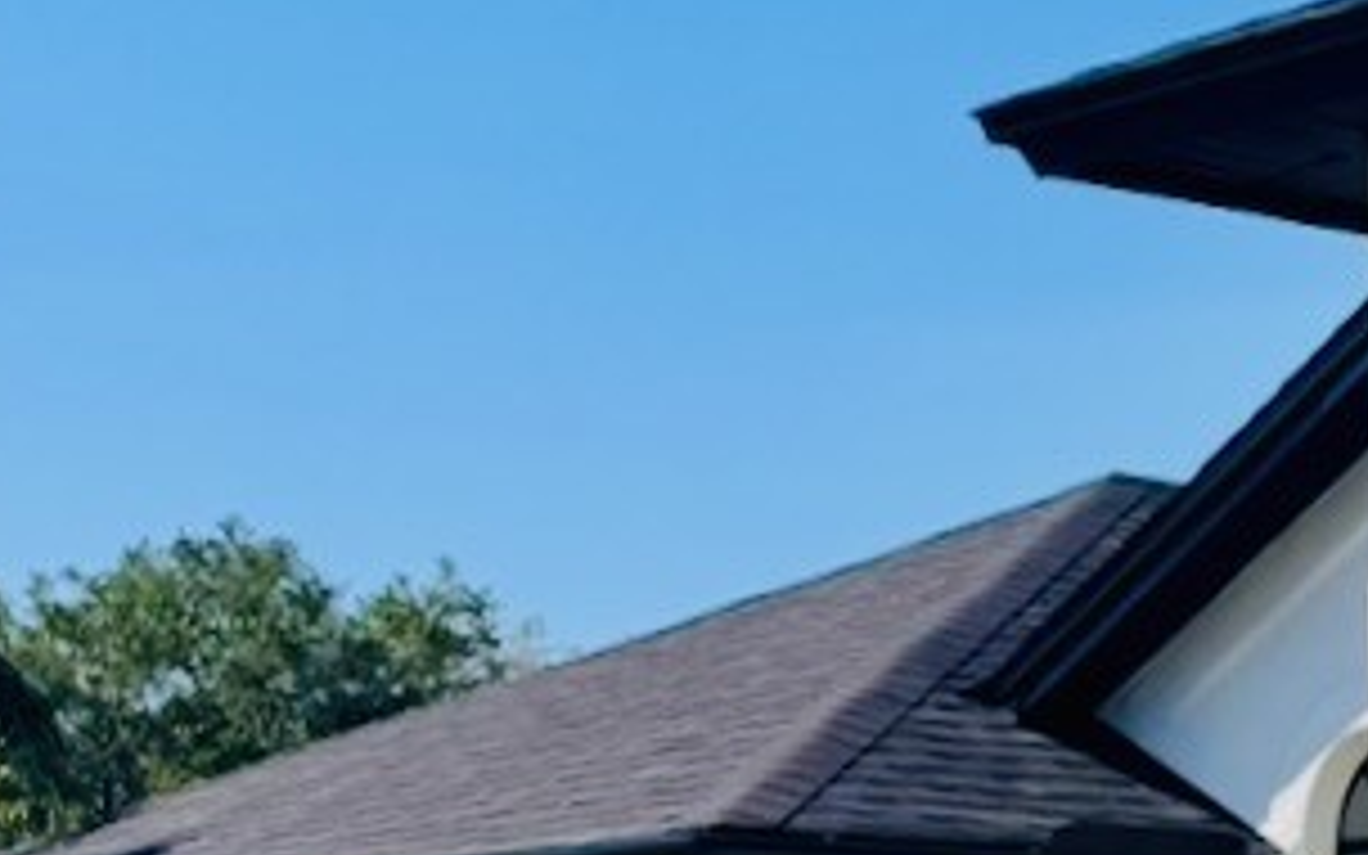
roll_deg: -1.5
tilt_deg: +5.3
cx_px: 2529
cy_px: 702
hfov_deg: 16.1
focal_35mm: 107
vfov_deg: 12.2
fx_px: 3989
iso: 80
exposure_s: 1/6410
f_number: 1.78
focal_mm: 6.76
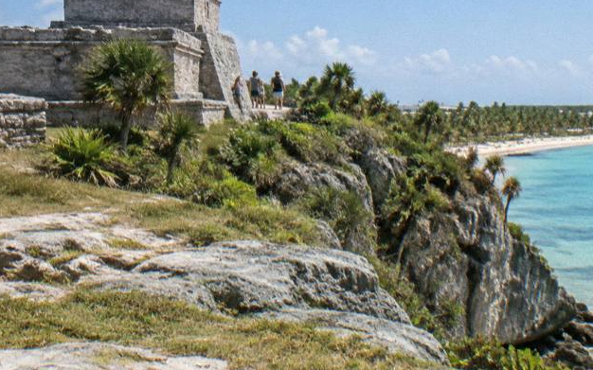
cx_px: 407
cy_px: 173
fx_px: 921
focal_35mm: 57
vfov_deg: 22.7
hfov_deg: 35.3
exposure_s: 1/640
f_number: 9
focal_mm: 35
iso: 320
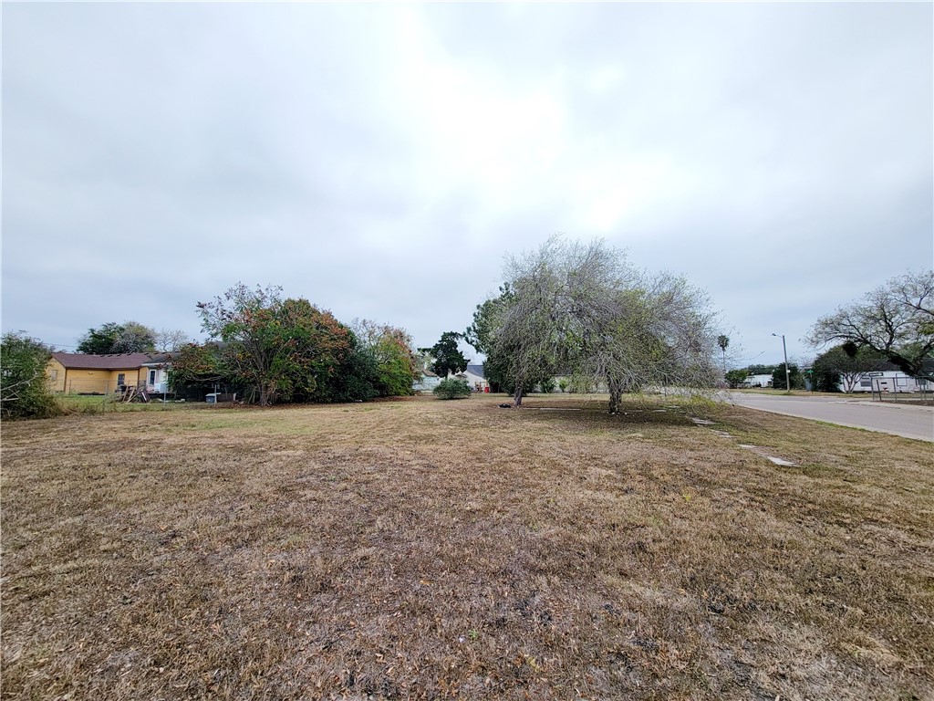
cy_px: 350
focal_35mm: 13
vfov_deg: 89.9
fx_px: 351
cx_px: 467
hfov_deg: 106.2
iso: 50
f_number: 2.2
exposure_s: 1/2000
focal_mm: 2.2
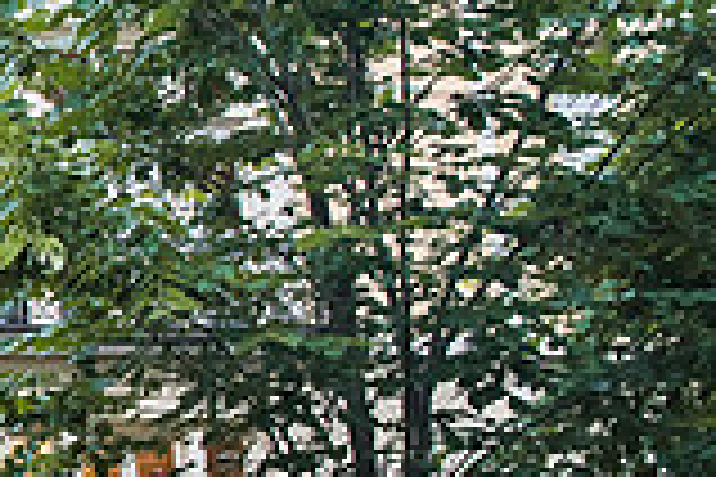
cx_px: -532
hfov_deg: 18.5
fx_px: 1770
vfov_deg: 15.2
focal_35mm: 89
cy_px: 429
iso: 2000
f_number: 2.8
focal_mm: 24
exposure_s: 1/640
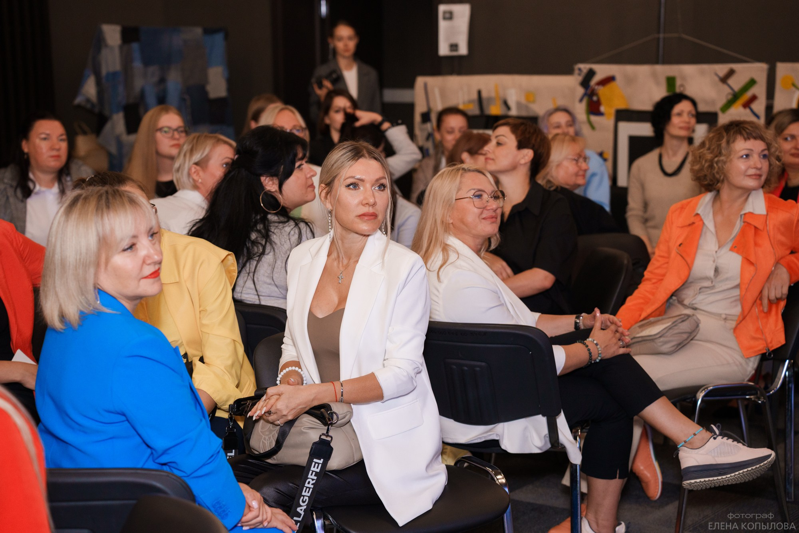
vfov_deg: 18.2
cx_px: 400
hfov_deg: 27.0
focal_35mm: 75
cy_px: 266
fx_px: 1664
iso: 1250
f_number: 4
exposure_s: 1/250
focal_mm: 75
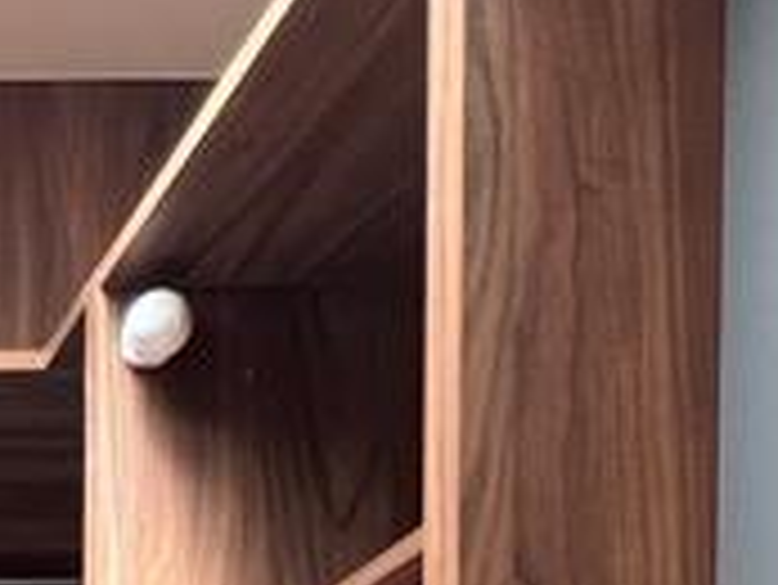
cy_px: 1269
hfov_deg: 20.2
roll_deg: +0.3
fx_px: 1732
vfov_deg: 14.7
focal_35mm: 77
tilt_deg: -2.2
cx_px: -508
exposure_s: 1/99
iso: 160
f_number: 1.8
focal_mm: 1.57
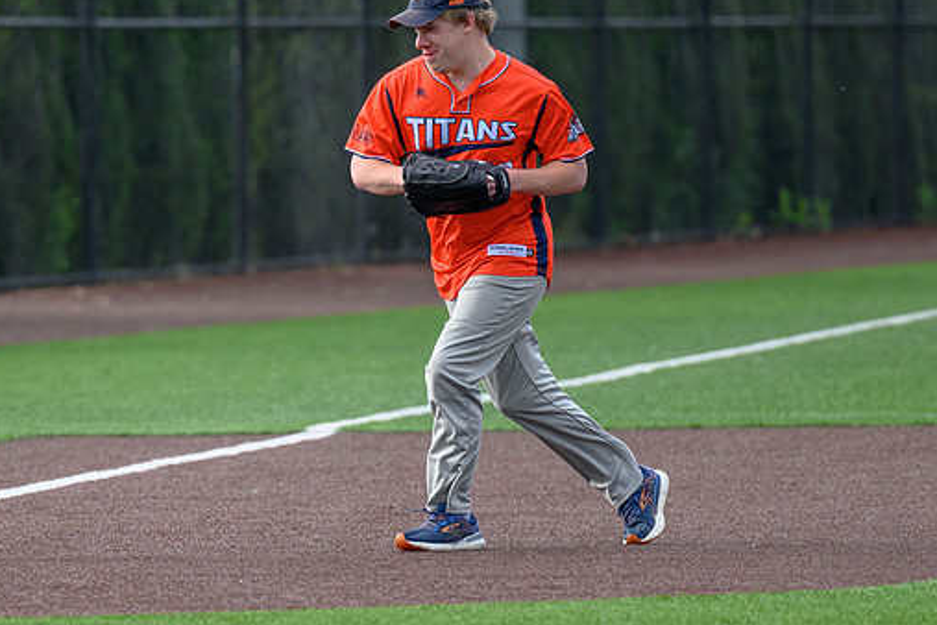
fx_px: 13169
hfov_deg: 4.1
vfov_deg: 2.7
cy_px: 359
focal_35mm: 506
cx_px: 280
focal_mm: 200
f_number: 2.8
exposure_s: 1/2000
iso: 640
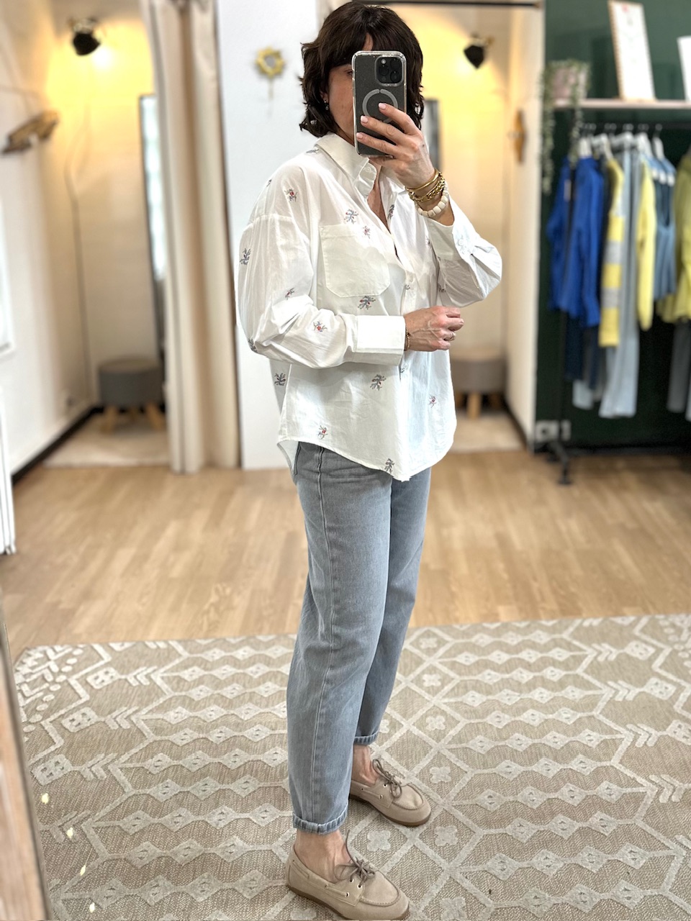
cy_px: 460
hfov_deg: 56.8
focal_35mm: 24
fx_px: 639
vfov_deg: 71.6
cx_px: 346
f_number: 1.78
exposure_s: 1/74
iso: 250
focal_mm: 6.86
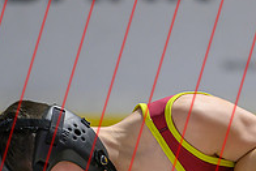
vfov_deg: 1.8
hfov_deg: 2.6
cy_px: 281
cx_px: 193
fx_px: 5551
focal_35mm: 780
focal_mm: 200
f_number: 2.8
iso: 1250
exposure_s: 1/800
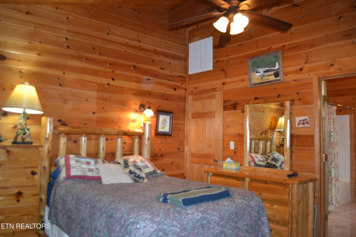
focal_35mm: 27
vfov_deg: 47.9
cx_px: 178
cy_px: 118
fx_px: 267
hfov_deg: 67.4
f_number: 3.5
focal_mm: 18
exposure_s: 1/60
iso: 1000
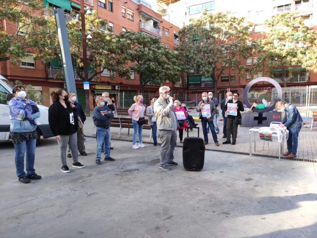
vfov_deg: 54.9
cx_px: 158
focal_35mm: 25
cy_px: 119
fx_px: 229
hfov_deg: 69.4
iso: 100
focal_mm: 5.43
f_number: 1.89
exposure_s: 1/106
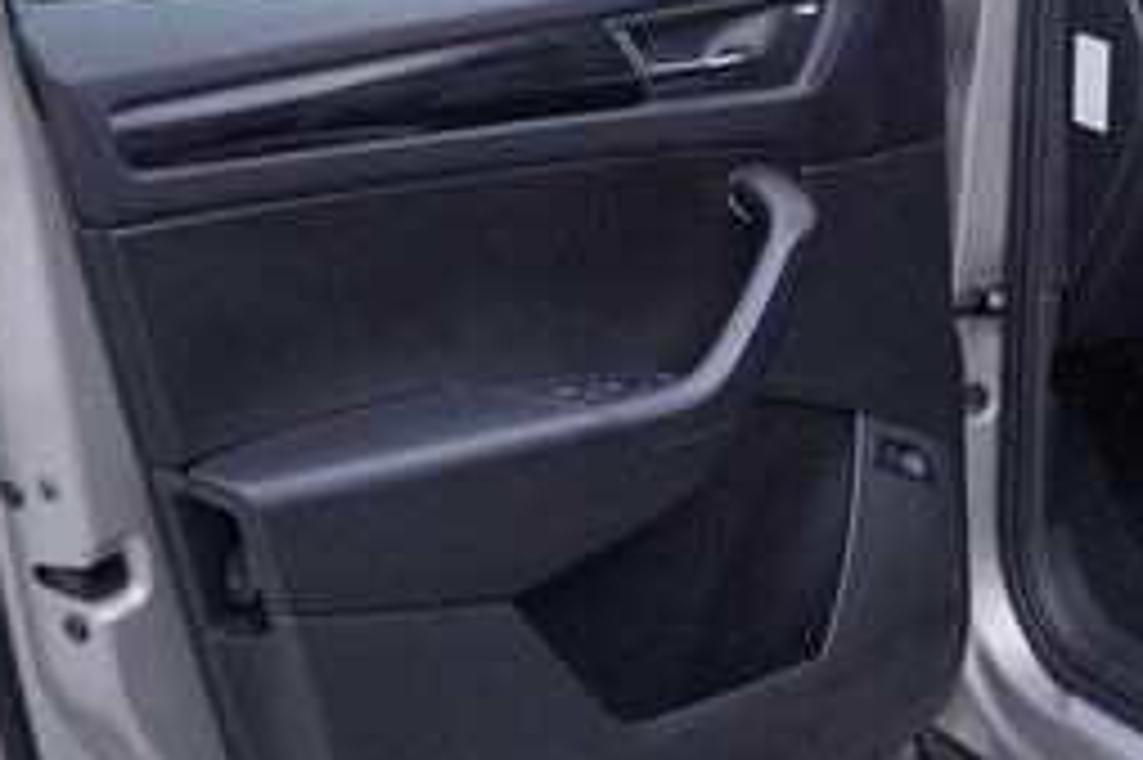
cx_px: 958
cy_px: 155
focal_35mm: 78
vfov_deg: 17.3
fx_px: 2475
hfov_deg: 25.4
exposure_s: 1/50
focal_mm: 24
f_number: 3.2
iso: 125
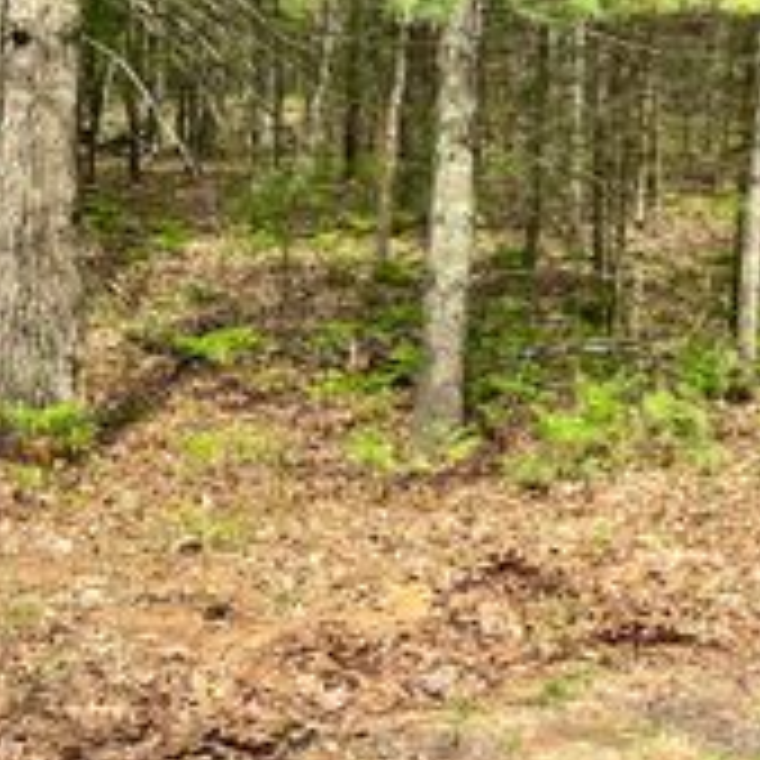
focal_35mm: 68
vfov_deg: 25.0
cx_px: 207
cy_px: 155
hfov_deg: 25.1
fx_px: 1689
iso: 50
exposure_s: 1/1575
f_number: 1.5
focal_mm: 5.7
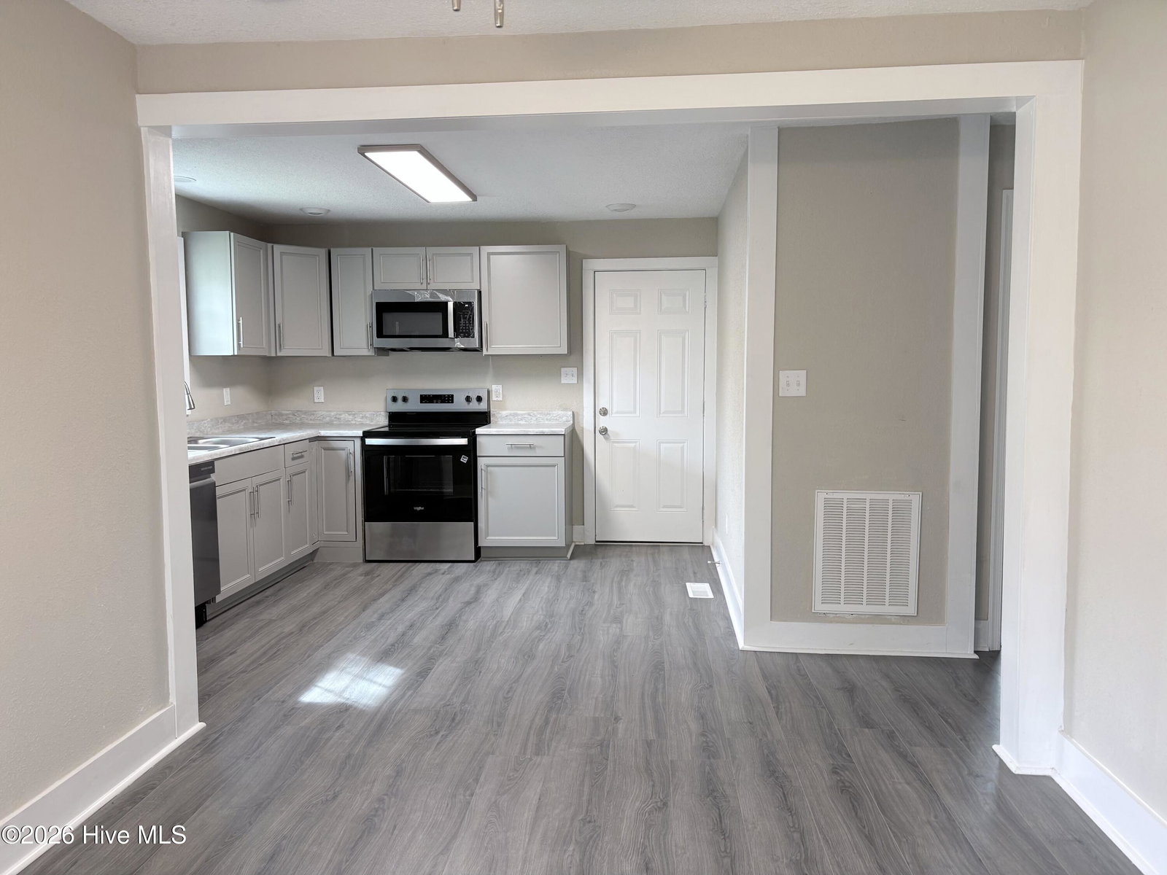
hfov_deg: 67.3
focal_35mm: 26
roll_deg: +0.7
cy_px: 438
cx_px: 584
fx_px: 877
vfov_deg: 53.1
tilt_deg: -4.5
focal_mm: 5.96
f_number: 1.6
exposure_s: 1/60
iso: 80
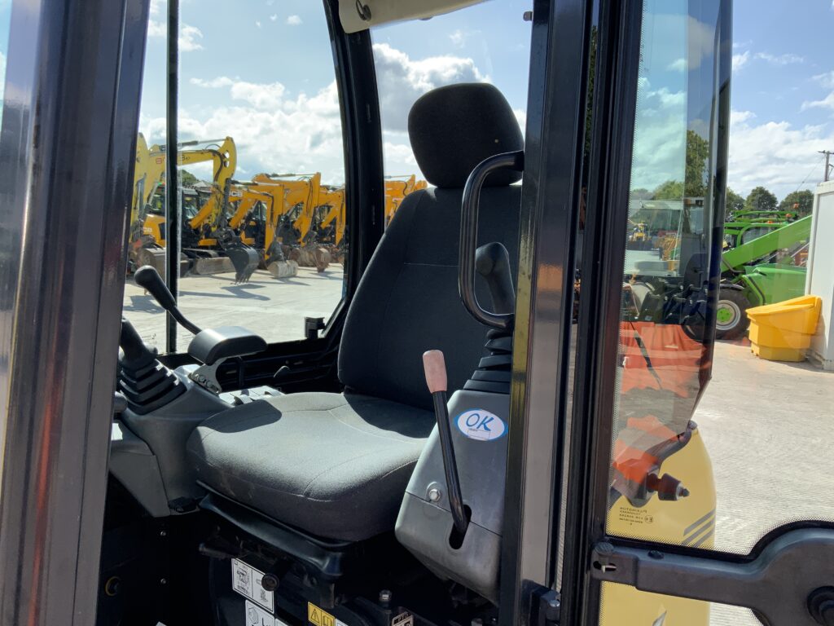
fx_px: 699
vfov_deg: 48.2
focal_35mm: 29
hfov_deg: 61.7
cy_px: 313
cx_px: 417
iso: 16
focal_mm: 3
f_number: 1.8
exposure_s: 1/855
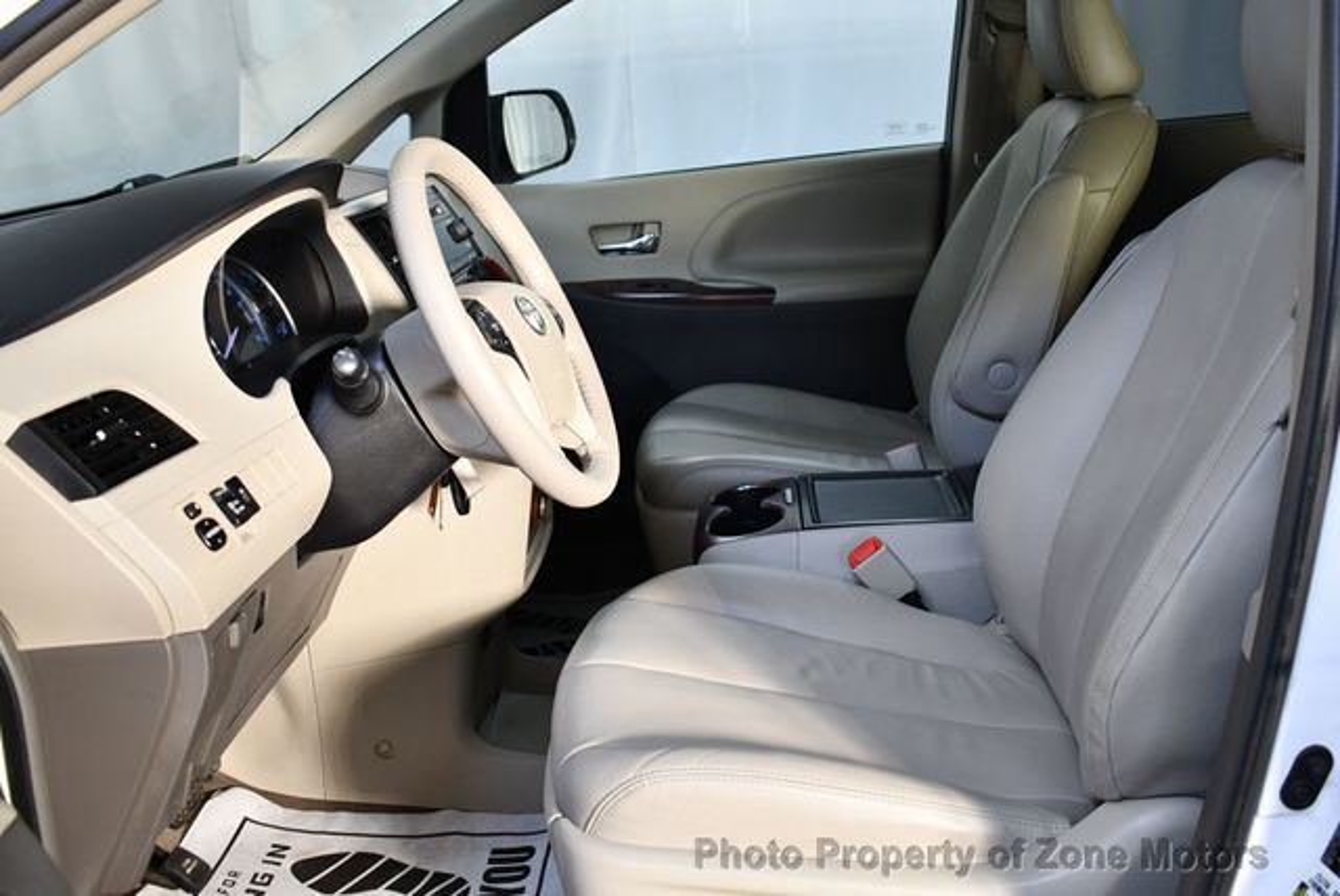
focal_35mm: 36
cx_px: 670
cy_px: 448
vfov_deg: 36.9
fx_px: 1341
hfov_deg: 53.1
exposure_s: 1/200
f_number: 3.5
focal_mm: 18
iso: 800
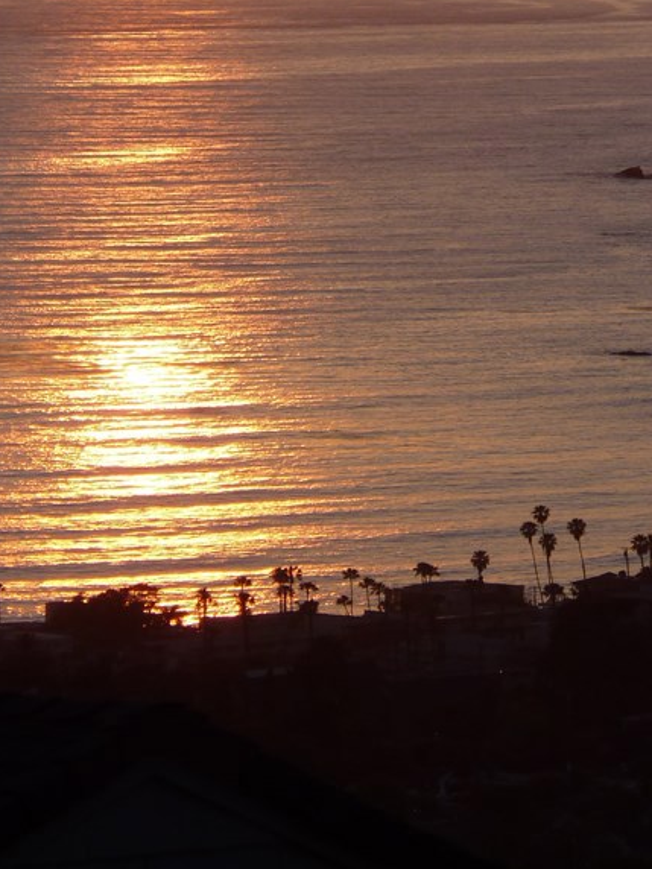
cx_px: 482
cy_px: 153
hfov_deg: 4.0
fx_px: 9443
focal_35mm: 376
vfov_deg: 5.3
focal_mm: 34.4
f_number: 4.6
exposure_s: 1/400
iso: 80
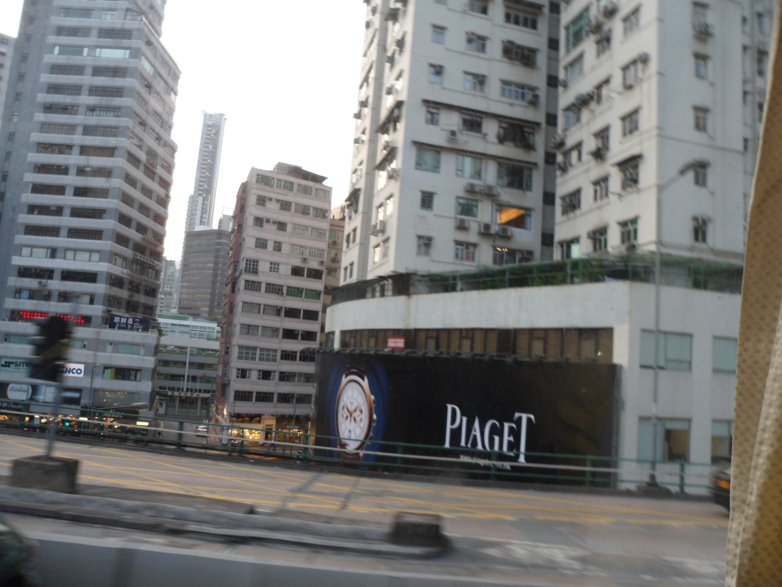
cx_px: 391
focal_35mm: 26
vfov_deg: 53.1
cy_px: 294
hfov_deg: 67.3
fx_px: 587
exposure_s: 1/60
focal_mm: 4.9
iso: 80
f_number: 3.3
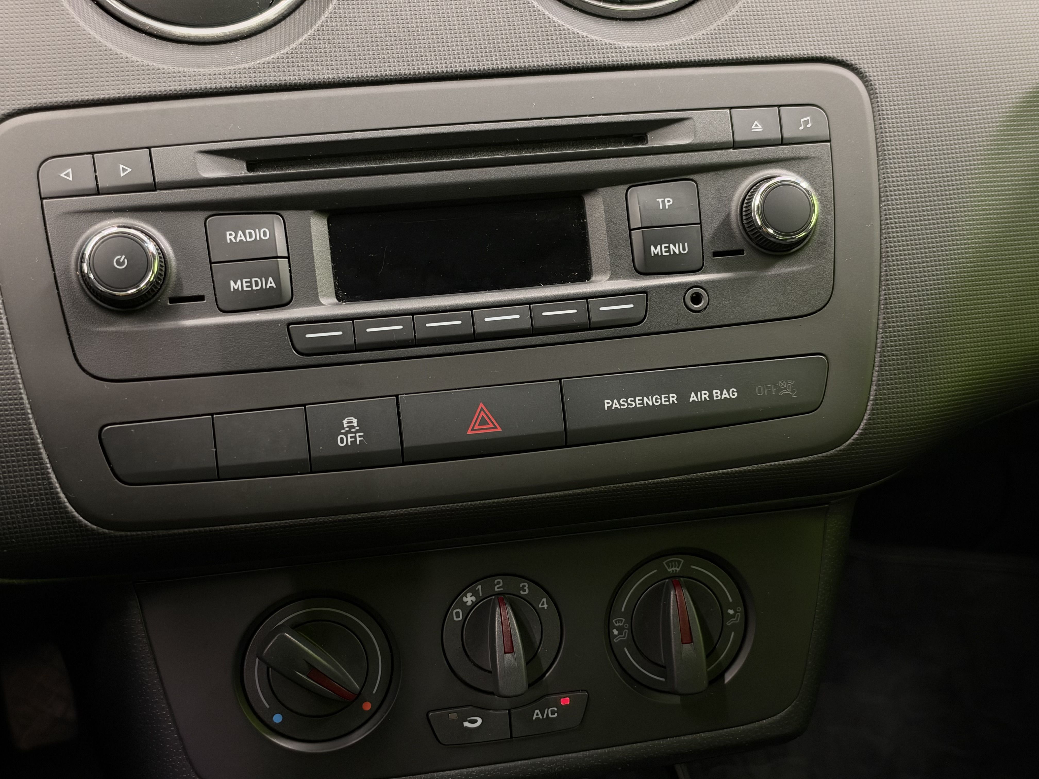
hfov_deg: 39.7
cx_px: 520
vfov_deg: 30.3
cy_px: 390
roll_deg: -2.5
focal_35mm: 48
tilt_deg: -33.8
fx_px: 1441
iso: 160
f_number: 1.48
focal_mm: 6.93
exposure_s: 1/33
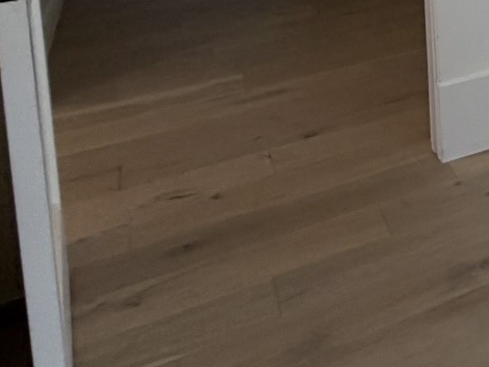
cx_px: 984
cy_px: -222
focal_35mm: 61
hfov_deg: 18.9
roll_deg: -1.3
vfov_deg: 19.9
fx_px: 862
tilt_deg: -6.3
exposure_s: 1/121
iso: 125
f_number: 2.2
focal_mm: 2.22
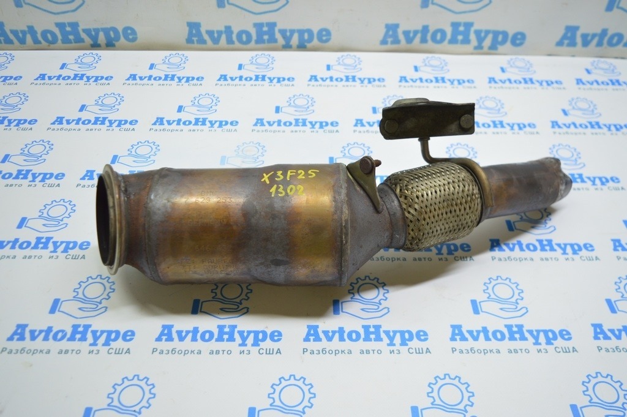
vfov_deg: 39.9
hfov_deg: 57.3
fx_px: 574
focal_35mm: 33
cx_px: 314
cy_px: 208
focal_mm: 22
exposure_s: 1/50
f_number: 3.8
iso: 400
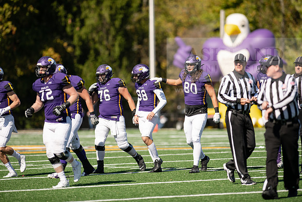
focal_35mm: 300
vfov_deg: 4.6
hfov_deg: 6.9
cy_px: 101
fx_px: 2517
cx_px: 151
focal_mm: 300
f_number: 3.2
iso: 160
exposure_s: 1/2500
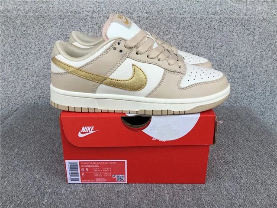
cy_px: 104
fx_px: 248
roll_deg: -0.2
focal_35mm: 31
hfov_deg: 58.4
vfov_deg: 45.4
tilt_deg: -21.0
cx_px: 138
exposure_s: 1/595
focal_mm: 3.3
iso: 25
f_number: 2.4
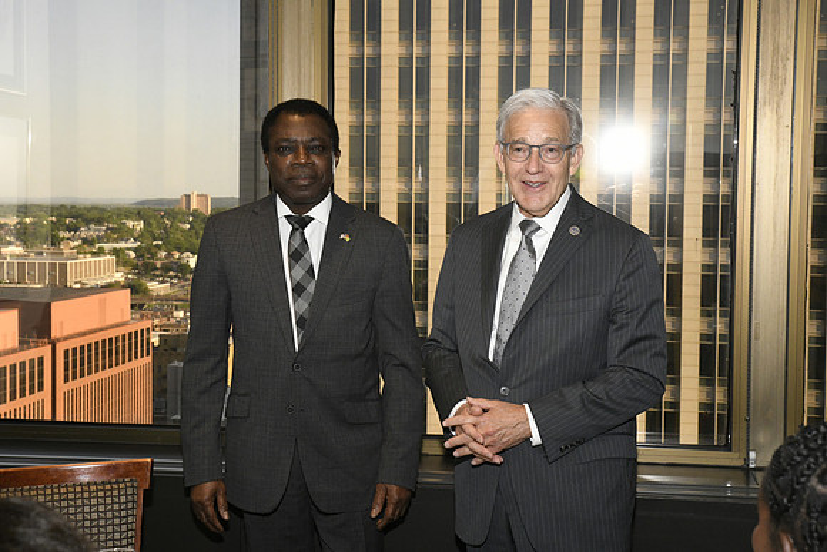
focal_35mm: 58
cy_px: 276
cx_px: 414
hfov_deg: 34.5
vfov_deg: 23.4
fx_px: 1333
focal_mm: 58
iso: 6400
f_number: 11
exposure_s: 1/60
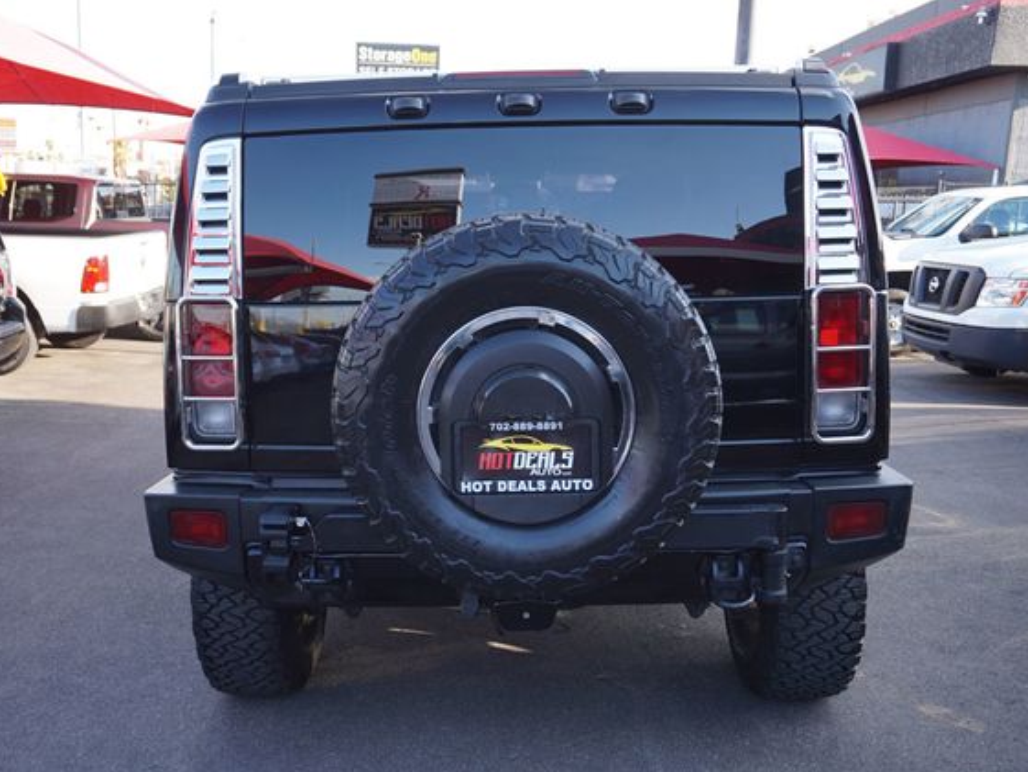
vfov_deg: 41.2
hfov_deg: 53.2
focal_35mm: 35
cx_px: 486
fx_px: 1026
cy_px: 389
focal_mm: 21
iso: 100
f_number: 5
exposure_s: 1/80
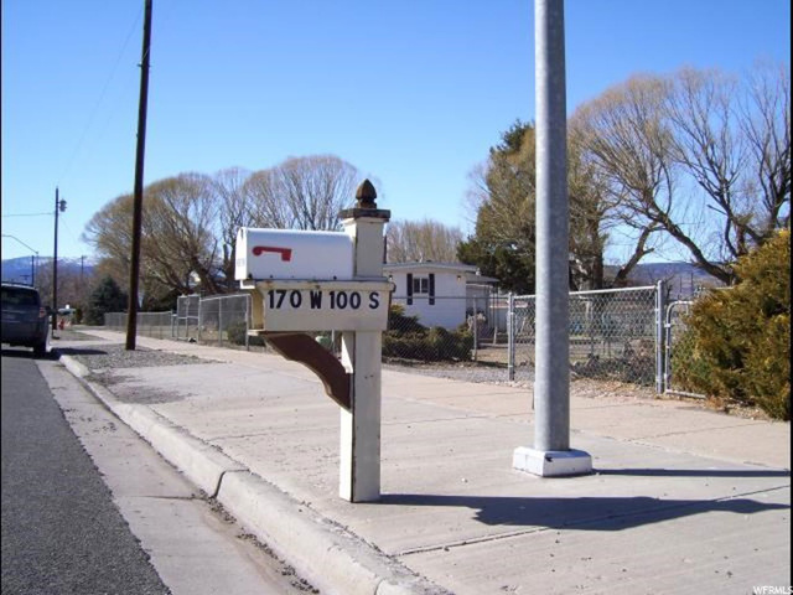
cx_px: 396
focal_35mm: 36
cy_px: 298
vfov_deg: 39.7
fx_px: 825
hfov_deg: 51.4
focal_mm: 6
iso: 80
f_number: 4.8
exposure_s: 1/640
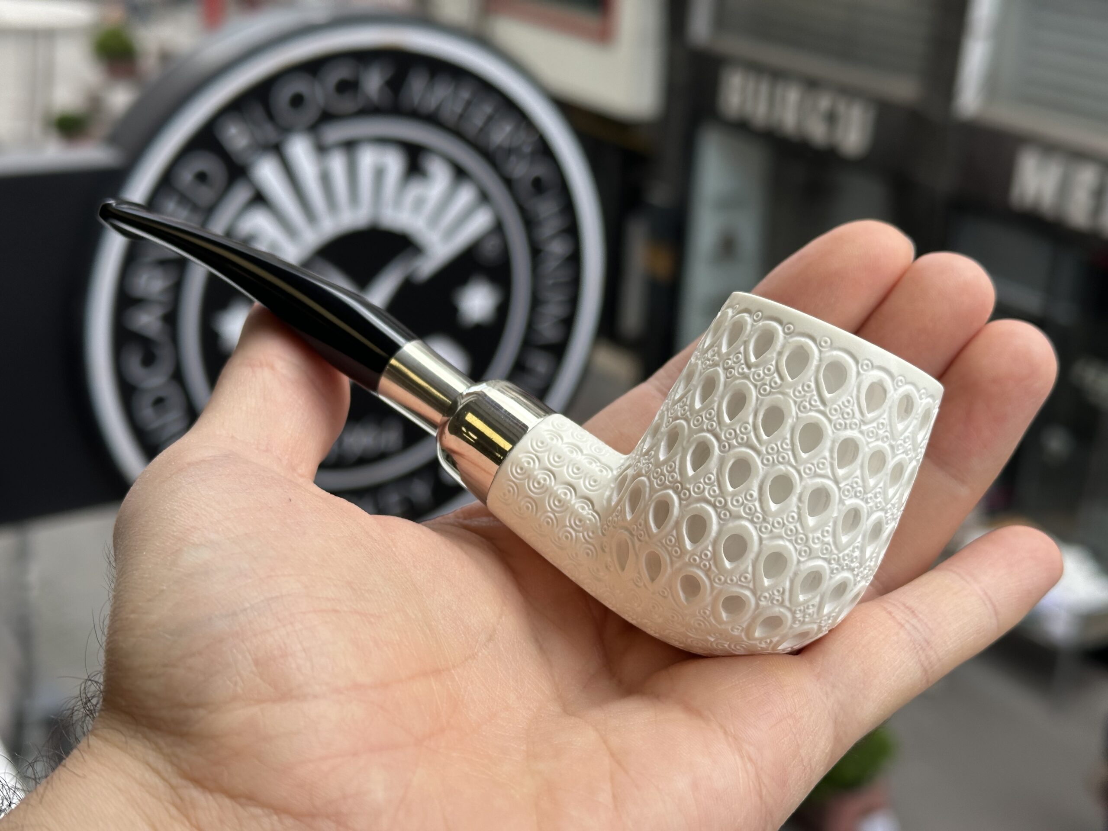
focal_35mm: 48
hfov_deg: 39.7
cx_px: 554
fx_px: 1536
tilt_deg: -21.6
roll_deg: -3.7
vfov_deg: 30.3
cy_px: 416
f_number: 1.78
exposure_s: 1/1009
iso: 64
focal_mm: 6.86
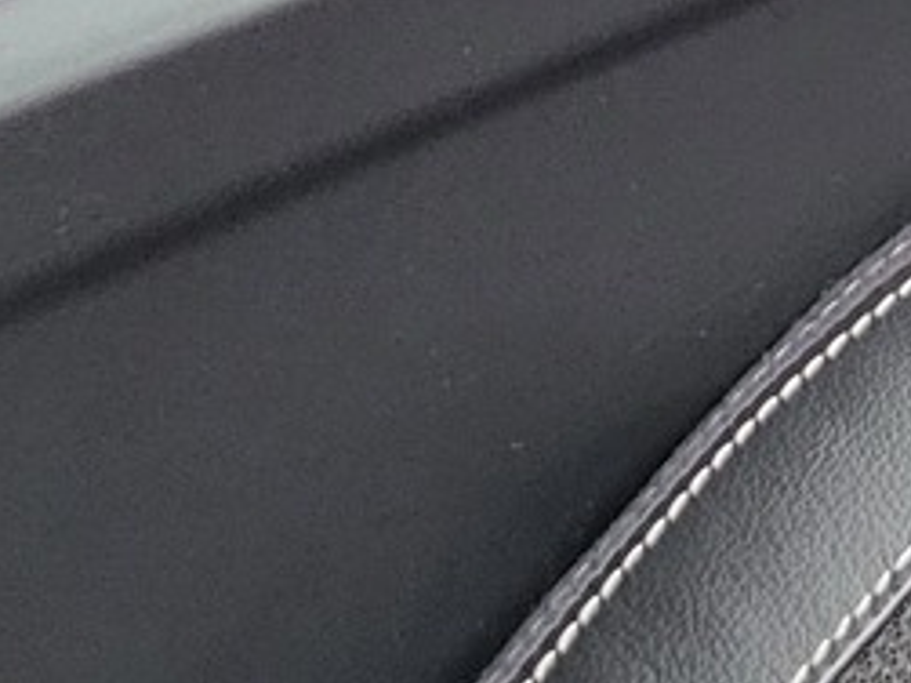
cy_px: -1257
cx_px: 1412
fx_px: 4367
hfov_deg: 11.4
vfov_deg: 7.9
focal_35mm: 166
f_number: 1.8
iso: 320
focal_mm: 5.4
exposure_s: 1/100
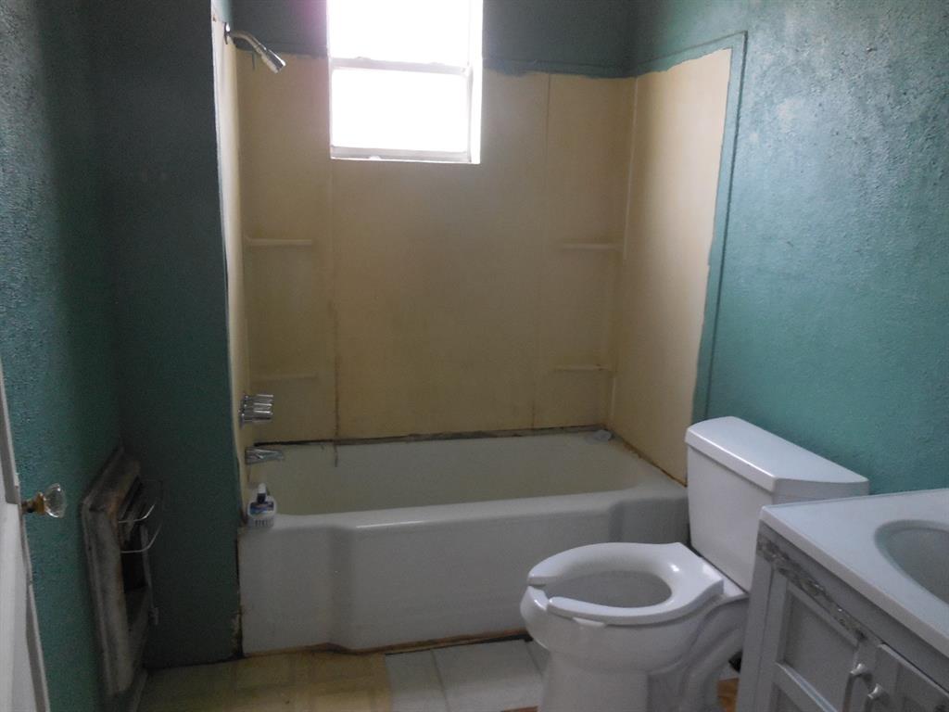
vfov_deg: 54.9
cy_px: 356
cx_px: 474
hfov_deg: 69.4
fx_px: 685
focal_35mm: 25
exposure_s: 1/15
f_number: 3.1
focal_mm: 4.5
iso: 450
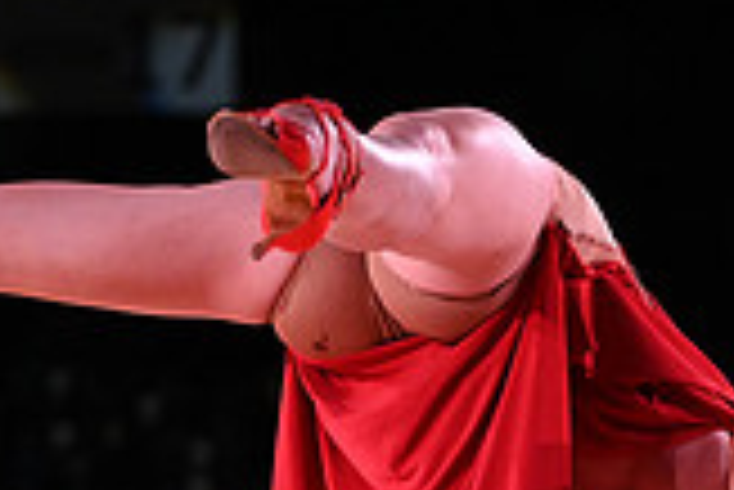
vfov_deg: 2.8
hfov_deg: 4.1
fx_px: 10162
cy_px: 852
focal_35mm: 498
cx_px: 500
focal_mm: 140
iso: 3200
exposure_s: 1/320
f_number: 4.8
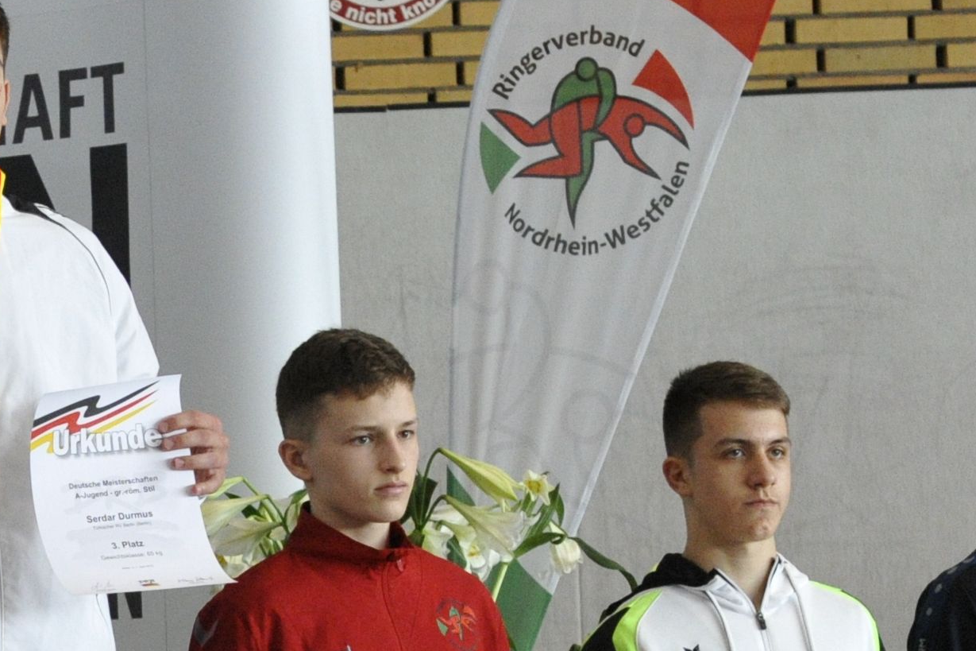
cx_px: -125
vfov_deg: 8.8
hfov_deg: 13.0
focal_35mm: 155
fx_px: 4201
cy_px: 682
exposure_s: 1/640
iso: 5000
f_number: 5
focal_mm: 50
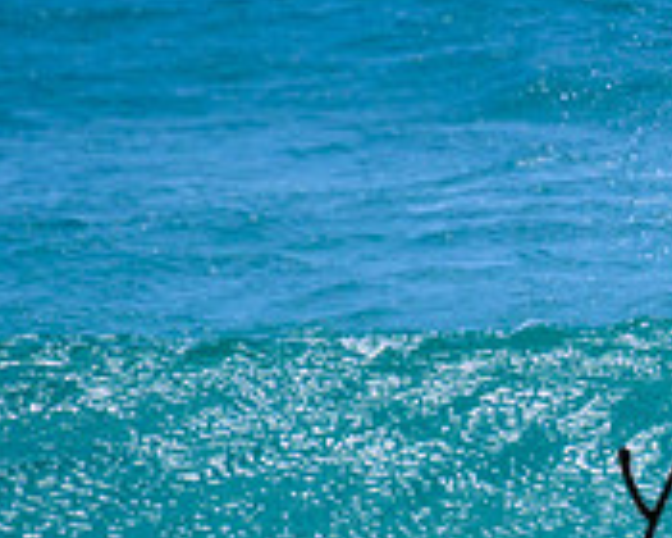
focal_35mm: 2482
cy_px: 475
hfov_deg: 0.8
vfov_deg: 0.6
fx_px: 49364
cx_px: 1014
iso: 1000
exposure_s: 1/2000
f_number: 11
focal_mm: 800
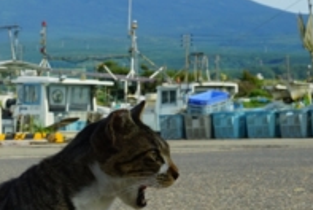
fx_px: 1236
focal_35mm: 142
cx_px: -151
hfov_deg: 13.6
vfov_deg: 9.7
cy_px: 173
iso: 100
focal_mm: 35
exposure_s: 1/125
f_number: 11
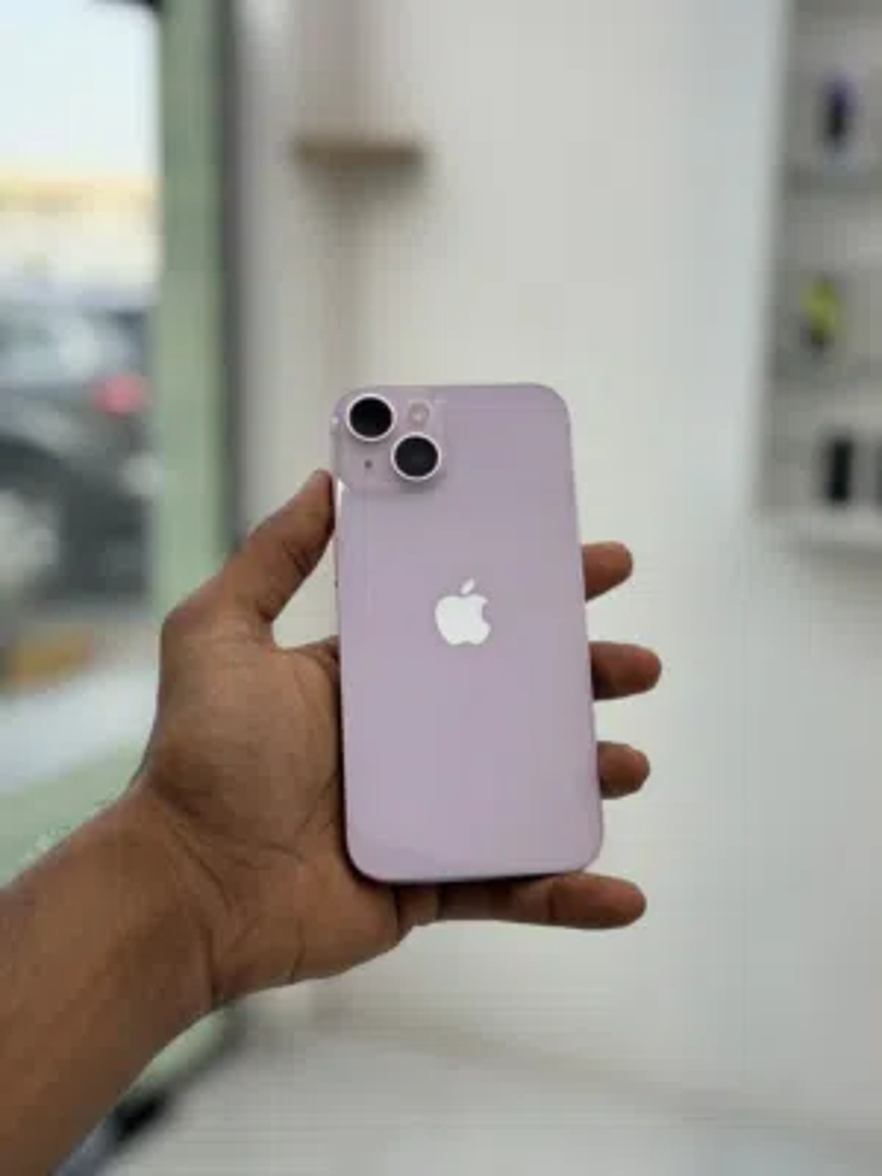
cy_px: 588
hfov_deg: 30.3
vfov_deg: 39.7
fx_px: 1631
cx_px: 441
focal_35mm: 48
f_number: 1.78
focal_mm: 6.76
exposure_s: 1/854
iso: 64
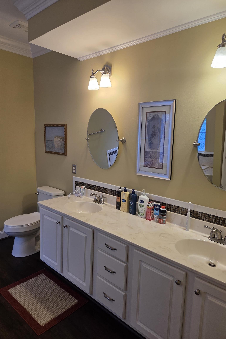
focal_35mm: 24
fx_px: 226
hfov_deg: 53.1
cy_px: 169
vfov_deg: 73.7
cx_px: 115
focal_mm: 5.4
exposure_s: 1/120
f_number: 1.8
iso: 100
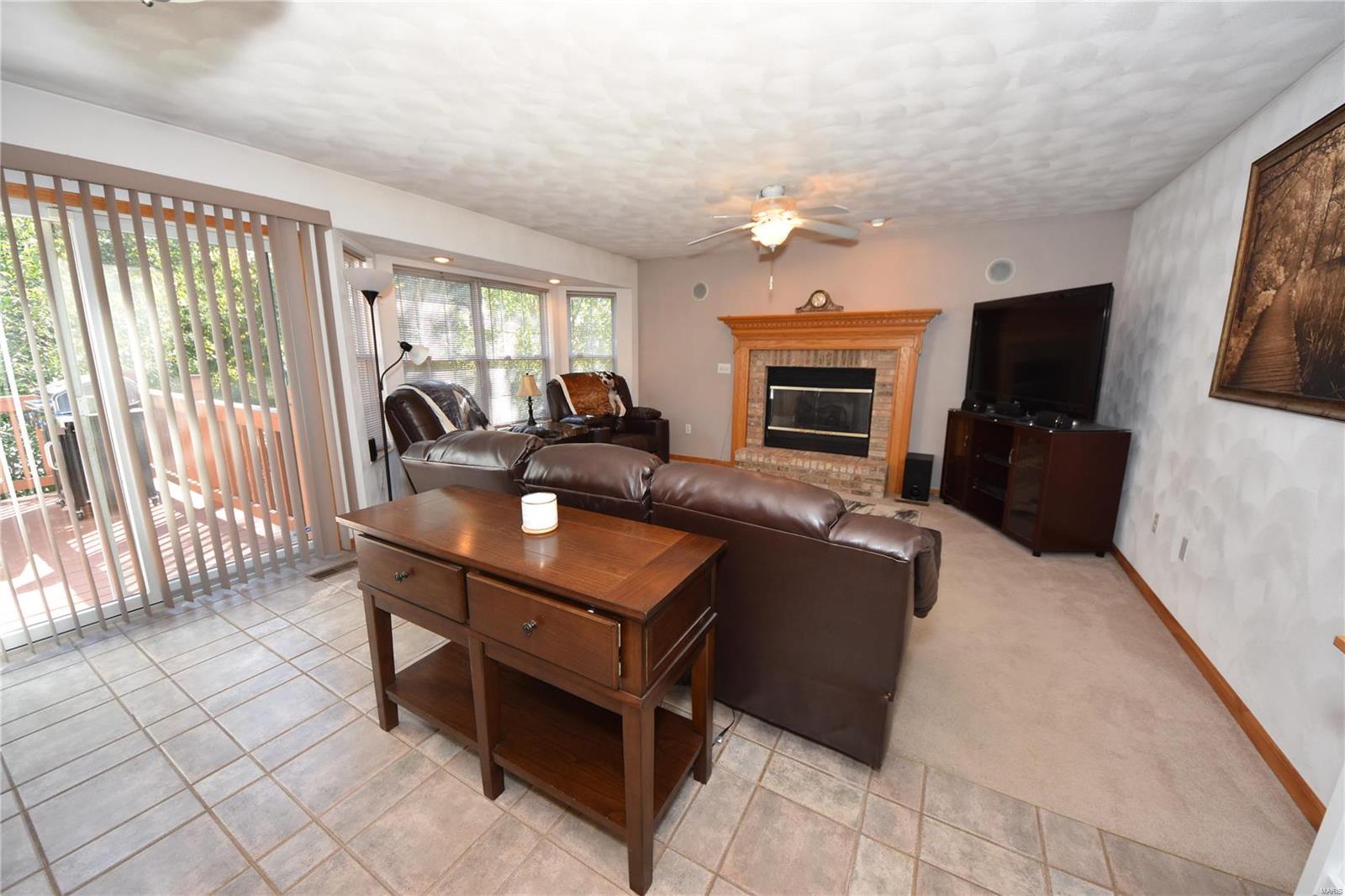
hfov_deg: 112.6
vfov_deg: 90.0
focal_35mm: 12
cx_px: 672
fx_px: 448
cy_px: 448
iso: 400
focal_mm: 8
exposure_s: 1/60
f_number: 4.5
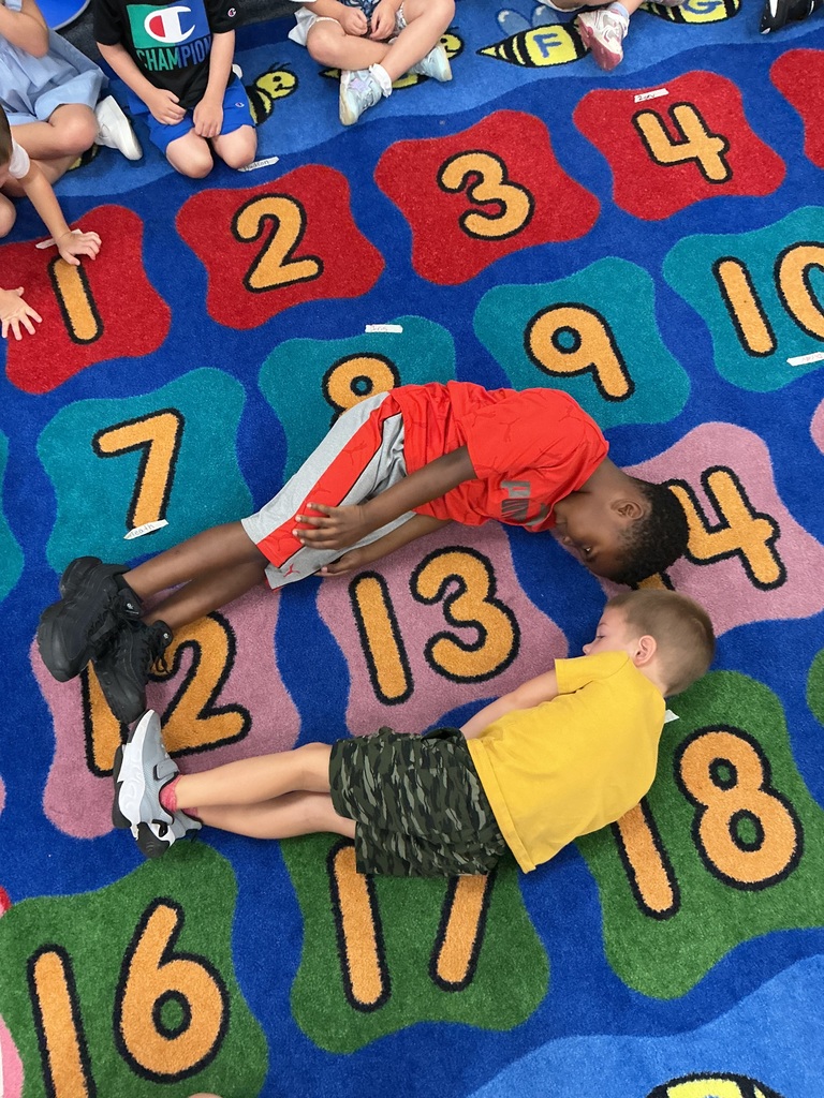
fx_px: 920
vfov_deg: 61.7
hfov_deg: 48.2
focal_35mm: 29
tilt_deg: -67.1
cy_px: 549
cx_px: 412
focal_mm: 3
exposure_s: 1/60
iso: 160
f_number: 1.8
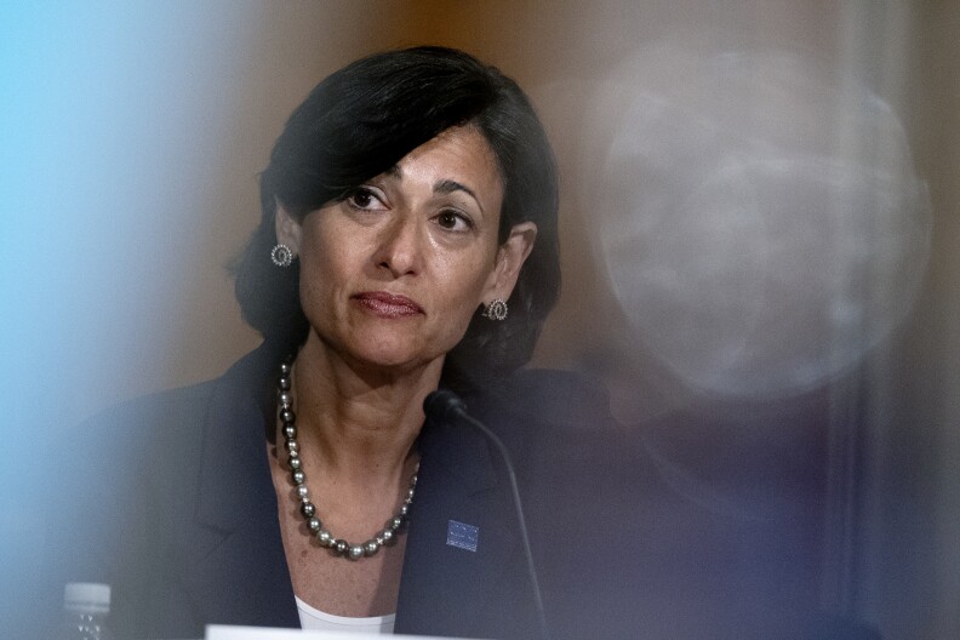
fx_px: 7999
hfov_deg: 6.9
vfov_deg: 4.6
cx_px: 480
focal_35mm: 300
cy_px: 320
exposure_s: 1/500
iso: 3200
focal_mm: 200
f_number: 2.8
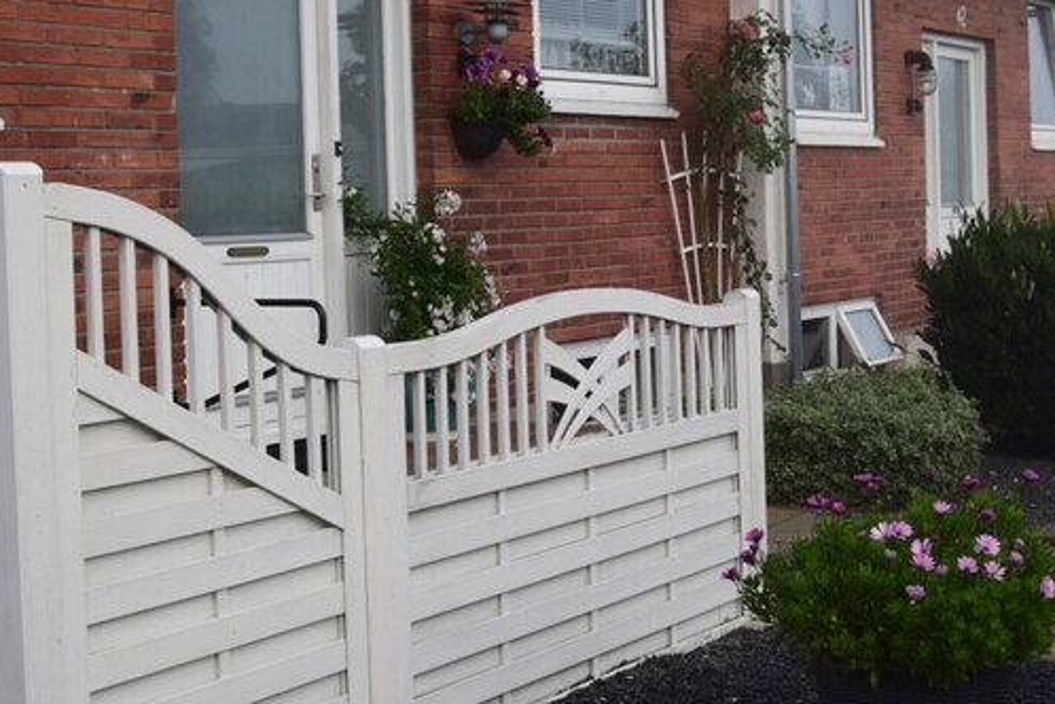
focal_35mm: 65
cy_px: 263
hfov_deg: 31.0
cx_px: 561
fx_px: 1905
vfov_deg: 20.9
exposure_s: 1/200
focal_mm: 30
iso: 400
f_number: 10
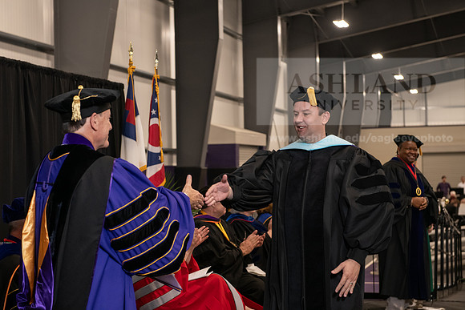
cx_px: 232
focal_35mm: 70
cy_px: 155
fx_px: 904
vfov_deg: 19.5
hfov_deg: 28.8
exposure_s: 1/125
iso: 2000
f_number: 5
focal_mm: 70
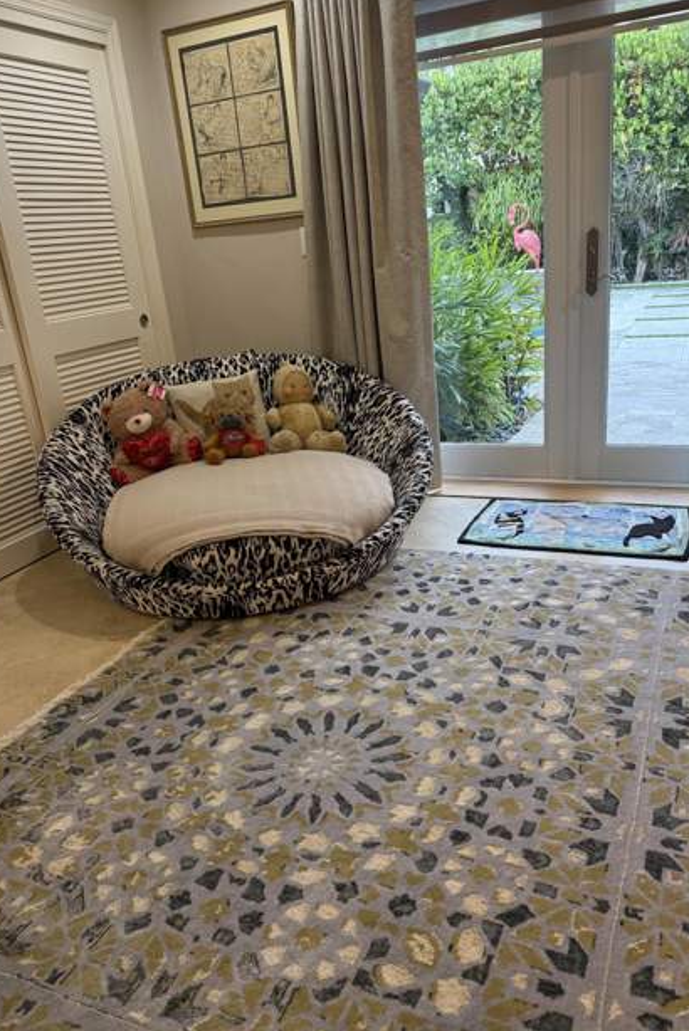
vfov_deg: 69.4
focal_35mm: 26
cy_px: 522
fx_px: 746
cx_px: 353
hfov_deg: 49.6
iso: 320
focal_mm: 6.76
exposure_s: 1/120
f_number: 1.78
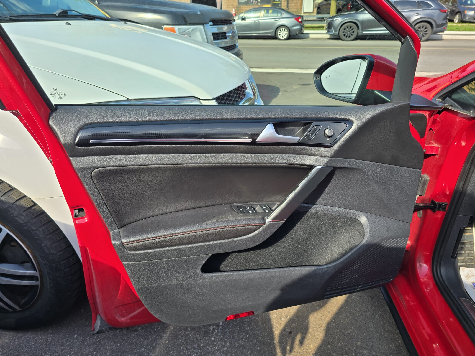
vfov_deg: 58.9
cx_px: 238
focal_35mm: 23
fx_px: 316
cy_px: 178
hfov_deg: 73.9
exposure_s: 1/529
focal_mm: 6.3
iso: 12
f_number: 1.7
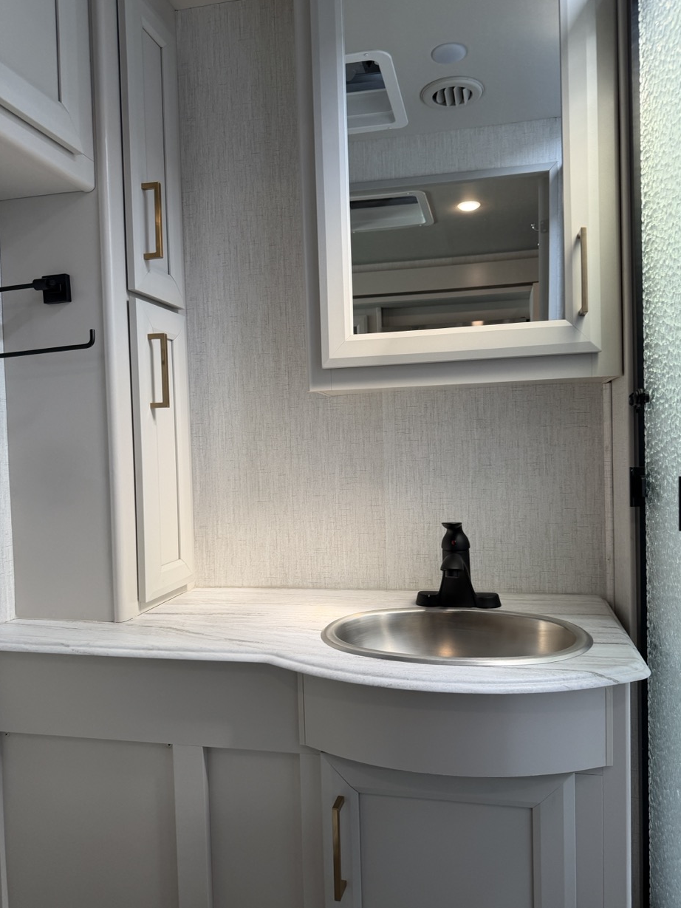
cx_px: 353
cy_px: 470
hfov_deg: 54.9
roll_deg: +2.0
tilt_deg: -1.0
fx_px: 656
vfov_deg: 69.4
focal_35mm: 25
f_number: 1.78
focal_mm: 6.76
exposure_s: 1/121
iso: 80
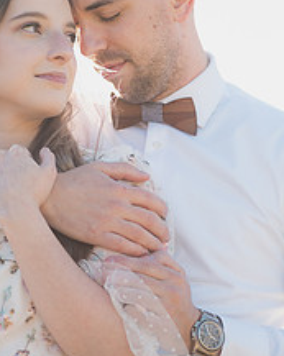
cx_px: 169
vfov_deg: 8.9
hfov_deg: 7.1
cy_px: 78
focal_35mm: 217
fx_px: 2285
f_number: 1.8
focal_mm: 85
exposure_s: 1/1250
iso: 200
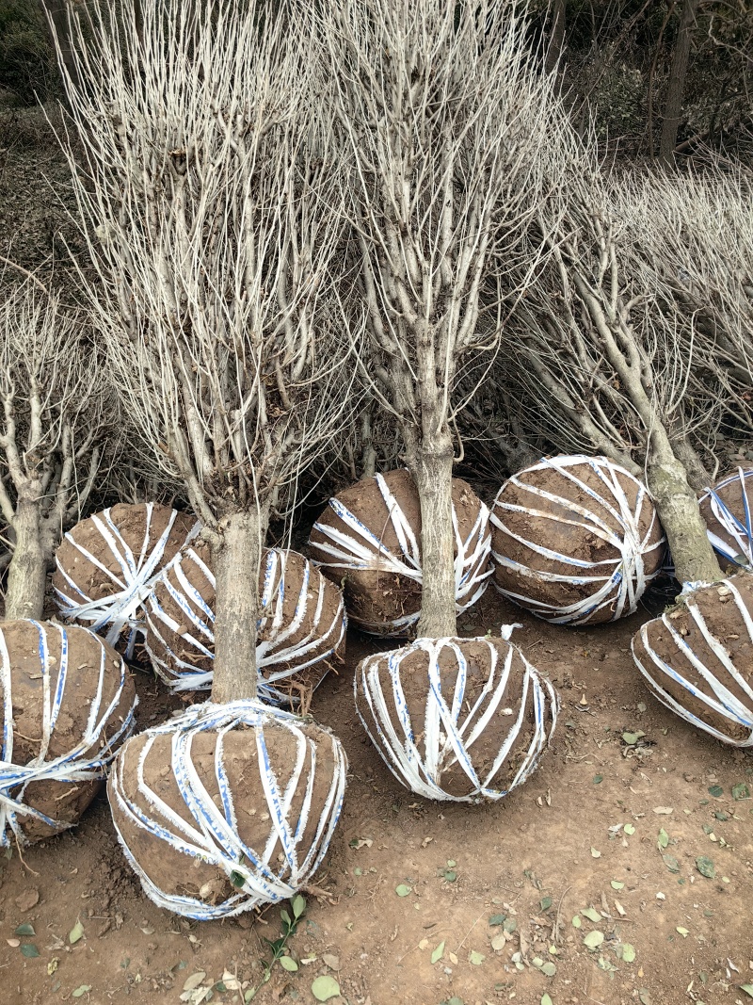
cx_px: 376
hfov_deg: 51.3
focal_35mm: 27
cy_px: 502
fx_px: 783
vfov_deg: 65.3
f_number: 2
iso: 80
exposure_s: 1/900
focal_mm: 5.75
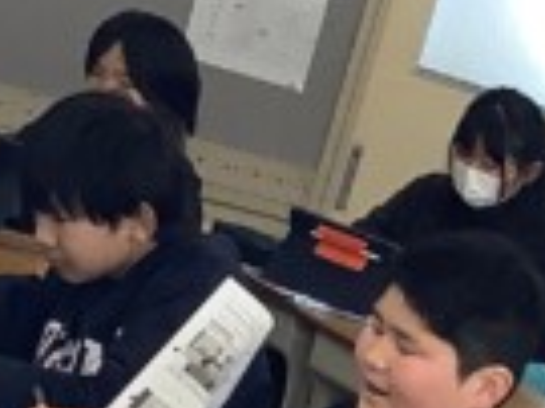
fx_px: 2894
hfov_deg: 10.3
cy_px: 808
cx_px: 900
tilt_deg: -13.1
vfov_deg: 7.7
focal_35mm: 184
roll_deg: -20.5
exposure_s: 1/100
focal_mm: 3.3
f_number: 2.4
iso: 80
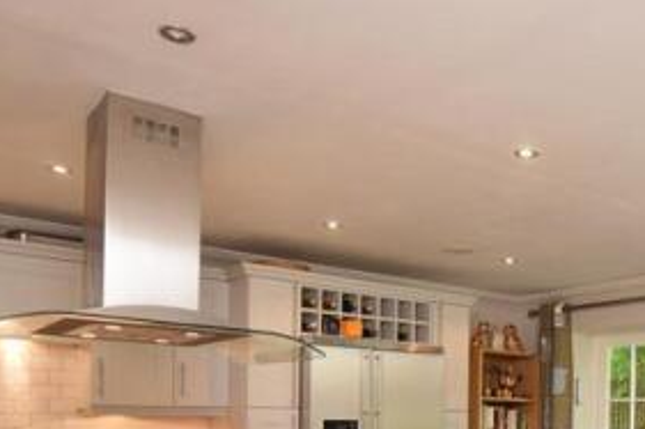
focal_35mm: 35
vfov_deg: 34.6
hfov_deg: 50.7
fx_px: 627
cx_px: 528
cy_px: 423
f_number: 4
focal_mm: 10
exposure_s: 1/40
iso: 100
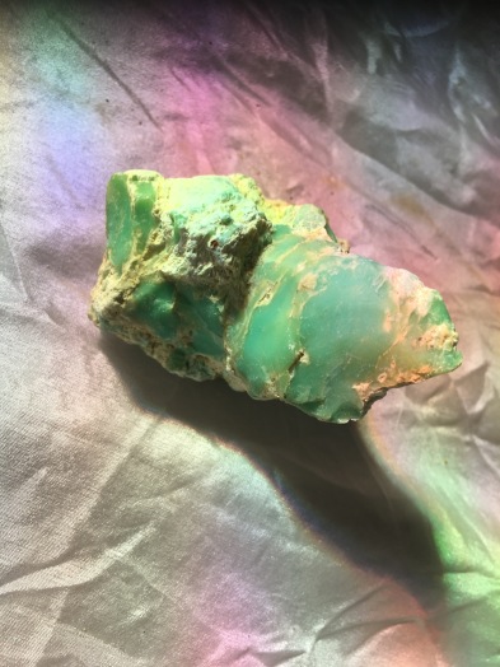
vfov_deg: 61.7
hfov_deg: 48.2
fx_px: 559
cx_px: 250
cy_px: 334
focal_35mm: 29
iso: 25
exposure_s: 1/115
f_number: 2.2
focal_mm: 4.15
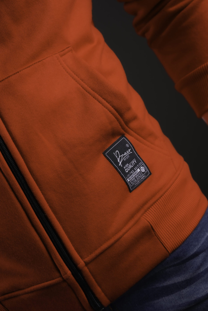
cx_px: 104
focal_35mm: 68
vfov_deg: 29.7
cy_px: 156
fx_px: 589
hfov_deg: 20.0
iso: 100
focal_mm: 68
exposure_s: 1/125
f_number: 9
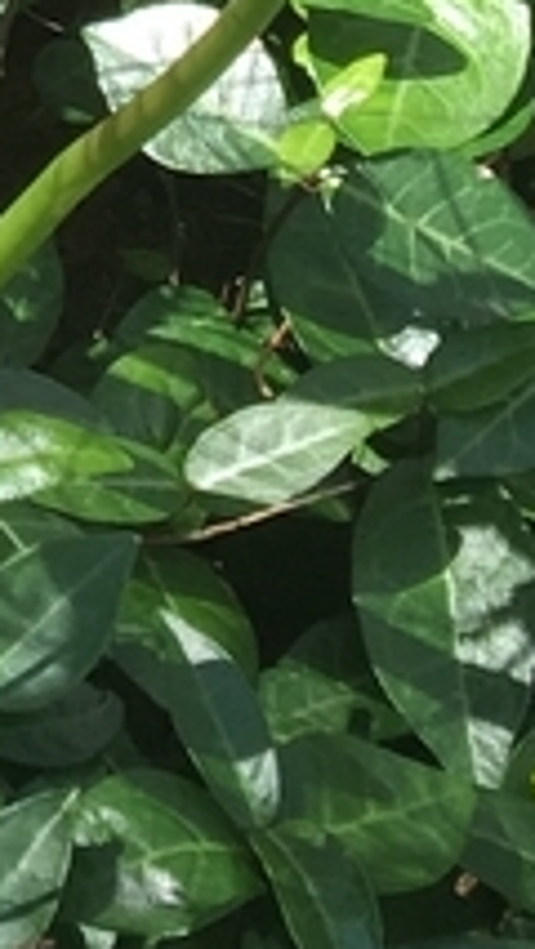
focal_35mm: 178
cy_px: -873
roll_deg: +1.2
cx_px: -762
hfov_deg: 6.5
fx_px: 4484
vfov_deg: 11.1
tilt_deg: -36.4
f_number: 2.2
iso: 25
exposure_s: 1/455
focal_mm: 4.15
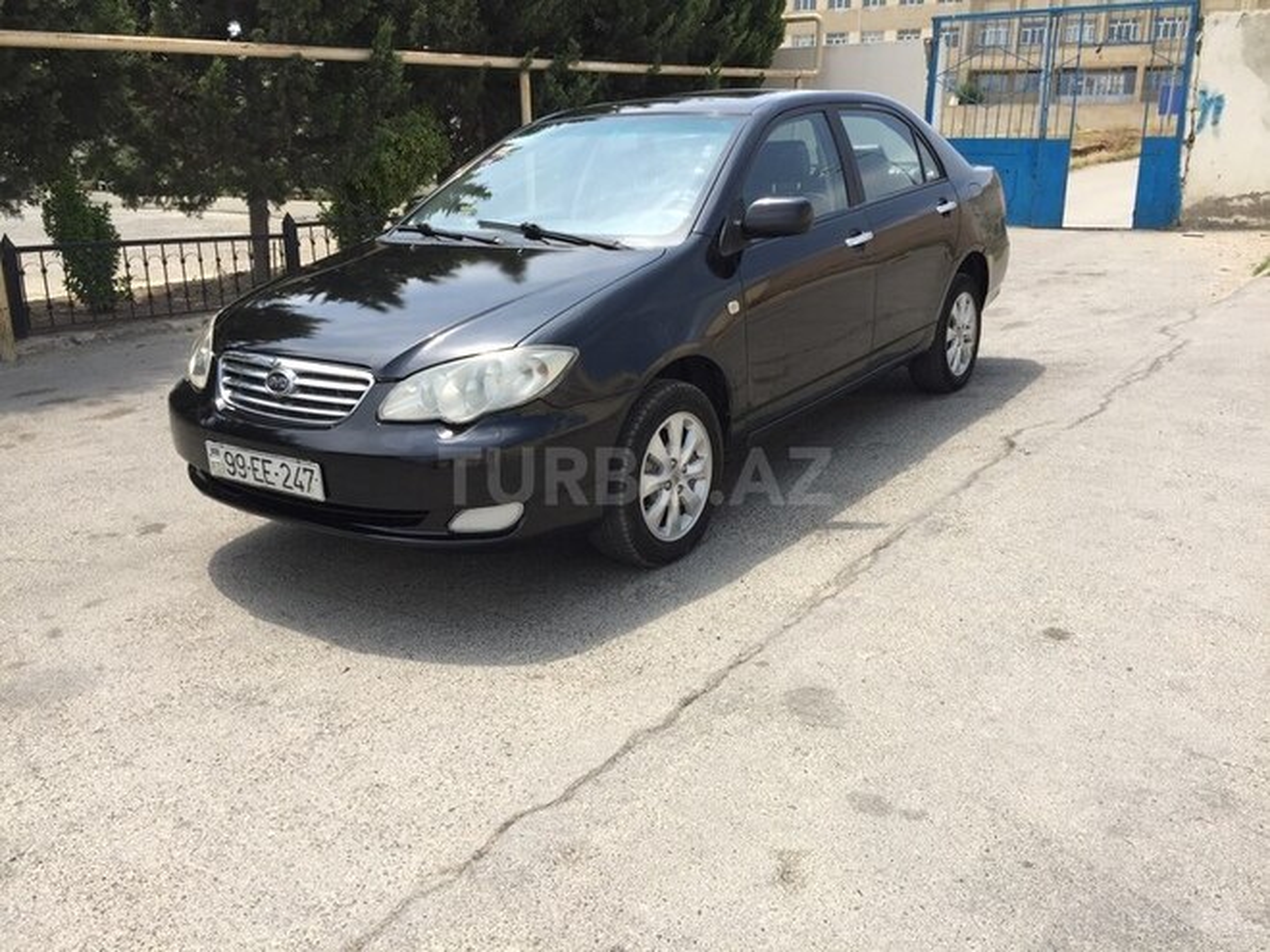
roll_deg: -1.7
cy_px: 476
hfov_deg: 61.7
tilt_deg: -16.9
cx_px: 635
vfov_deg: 48.2
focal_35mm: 29
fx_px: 1064
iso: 32
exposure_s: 1/1236
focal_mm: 4.15
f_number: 2.2
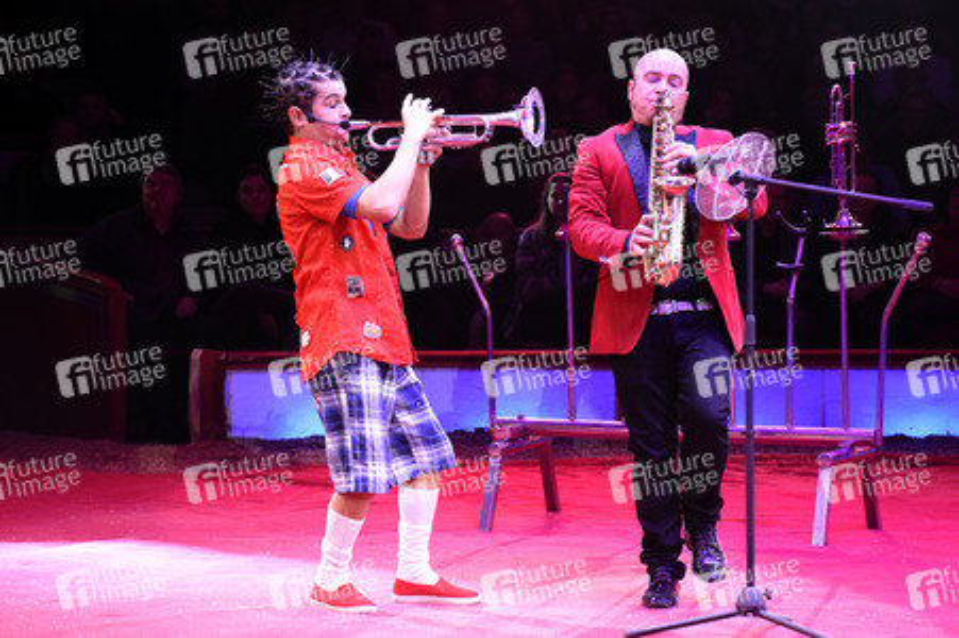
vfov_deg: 12.2
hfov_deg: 18.2
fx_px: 2995
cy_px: 319
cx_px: 480
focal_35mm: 112
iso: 3200
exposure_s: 1/160
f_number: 6.3
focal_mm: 75
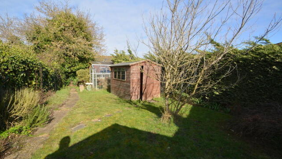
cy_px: 78
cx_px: 140
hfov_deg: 99.4
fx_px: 120
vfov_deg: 67.1
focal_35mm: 16
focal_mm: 10
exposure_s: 1/250
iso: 110
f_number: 8
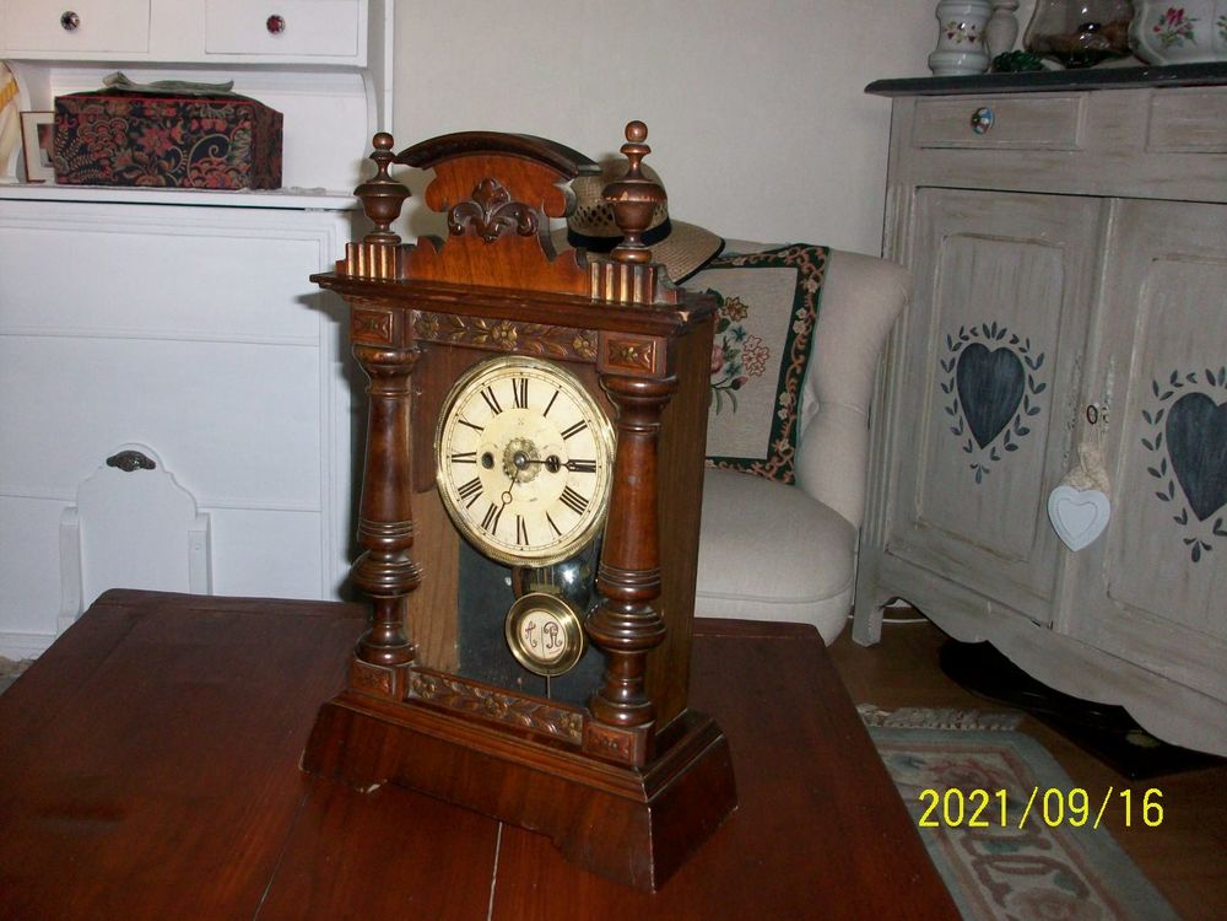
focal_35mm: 34
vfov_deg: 41.8
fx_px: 1205
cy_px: 460
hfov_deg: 54.0
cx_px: 614
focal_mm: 5.7
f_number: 2.8
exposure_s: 1/60
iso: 160
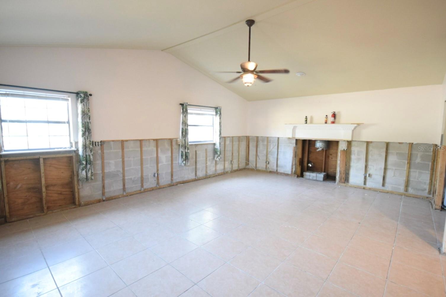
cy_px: 148
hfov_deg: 100.4
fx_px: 186
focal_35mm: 15
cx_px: 223
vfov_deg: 77.3
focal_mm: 10
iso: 2000
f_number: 4
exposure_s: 1/50
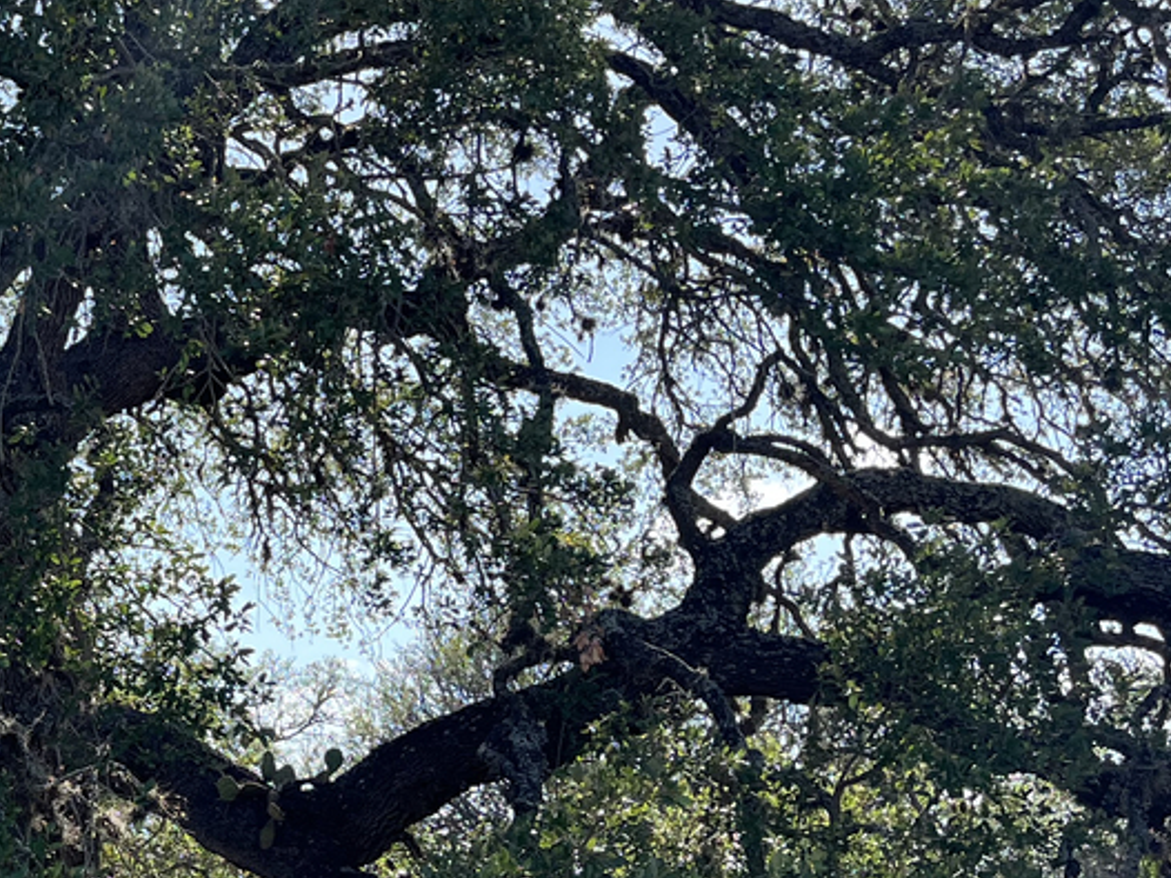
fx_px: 2401
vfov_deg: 20.7
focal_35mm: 71
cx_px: -162
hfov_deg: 25.2
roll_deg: +0.5
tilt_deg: +10.2
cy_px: 511
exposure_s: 1/1477
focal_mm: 5.1
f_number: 1.6
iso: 50
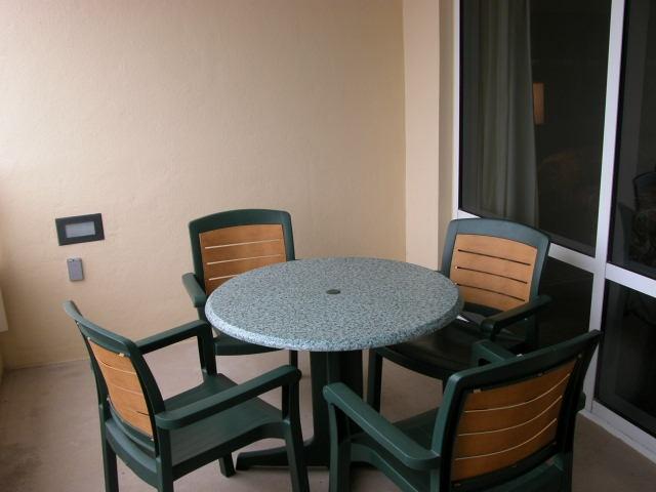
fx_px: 663
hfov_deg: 52.6
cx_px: 328
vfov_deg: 40.7
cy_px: 246
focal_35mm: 35
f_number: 4
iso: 100
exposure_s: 1/116
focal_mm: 8.9
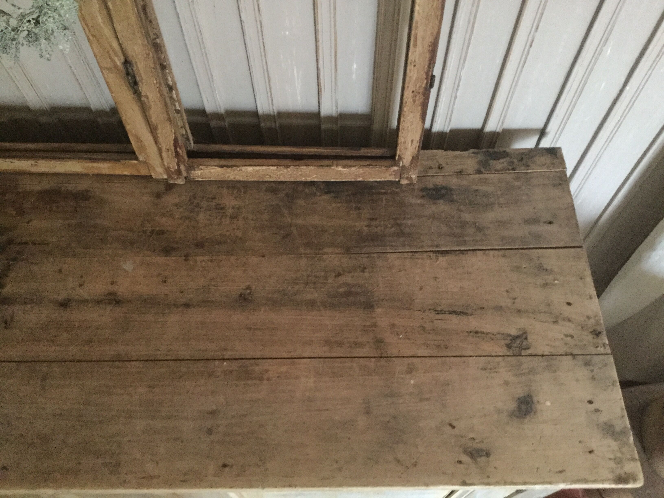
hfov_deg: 58.4
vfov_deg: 45.4
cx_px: 332
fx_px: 595
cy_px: 249
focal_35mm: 31
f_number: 2.4
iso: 400
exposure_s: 1/17
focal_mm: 3.3
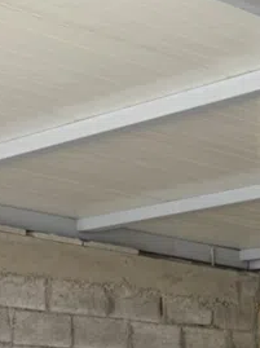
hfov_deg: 11.5
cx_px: 420
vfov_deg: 14.8
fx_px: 1225
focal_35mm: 122
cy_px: 549
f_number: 1.78
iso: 100
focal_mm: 6.76
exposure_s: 1/660
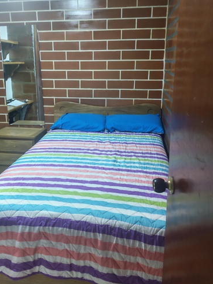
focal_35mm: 33
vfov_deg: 55.3
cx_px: 90
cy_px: 127
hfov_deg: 42.8
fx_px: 271
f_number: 1.9
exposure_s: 1/33
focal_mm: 6.12
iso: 2500
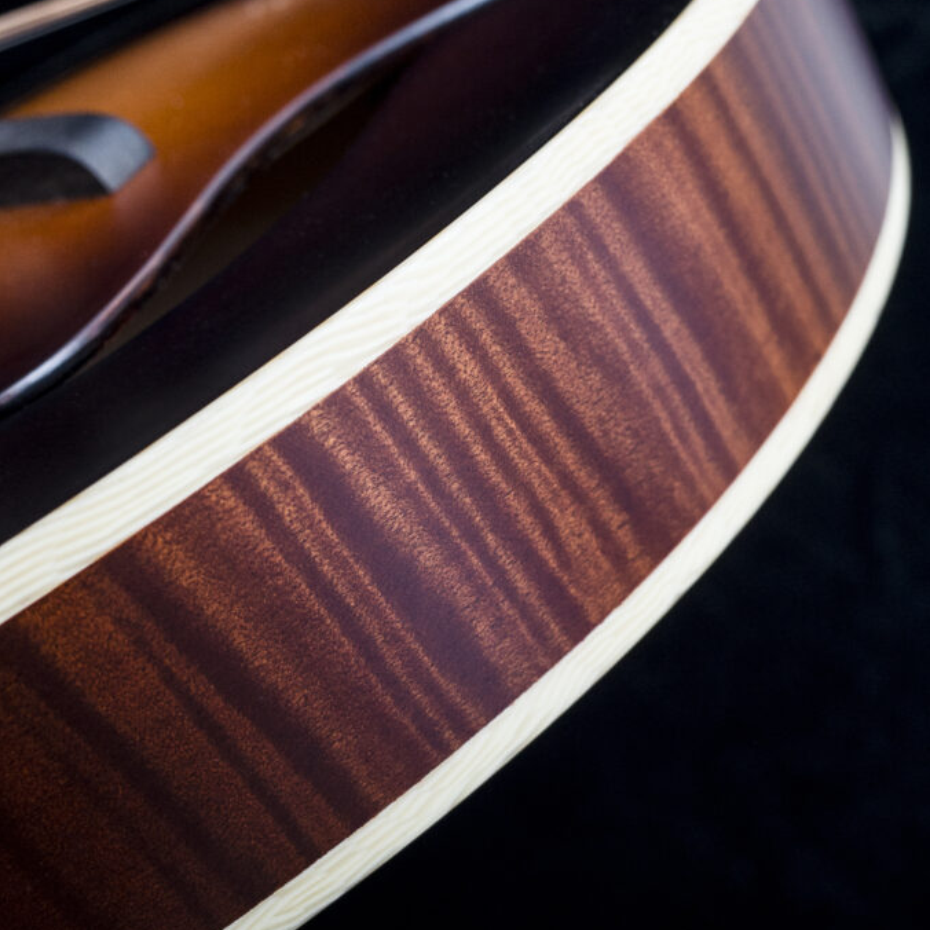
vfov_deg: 37.2
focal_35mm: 45
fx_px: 1368
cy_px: 321
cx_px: 466
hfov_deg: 37.6
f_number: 5
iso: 400
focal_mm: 18.3
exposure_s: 1/250
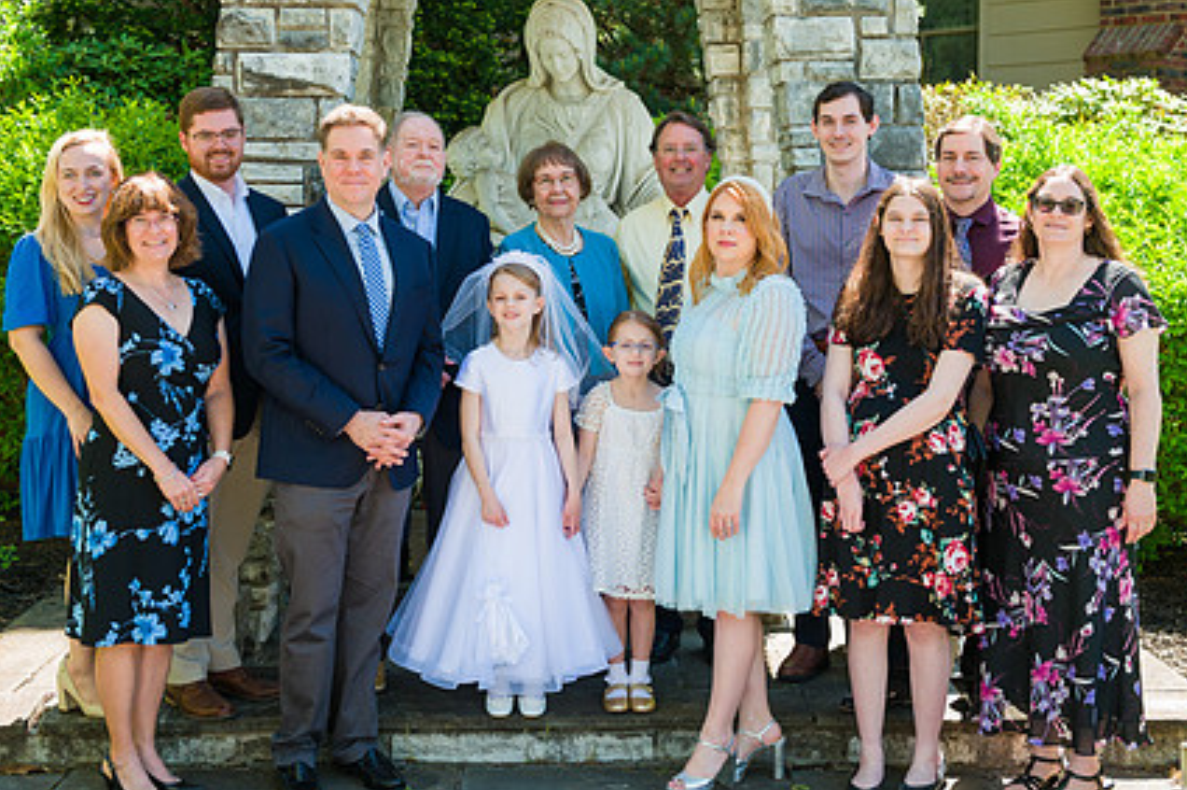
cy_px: 333
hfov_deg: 38.2
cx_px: 585
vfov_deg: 25.9
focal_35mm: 52
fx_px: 1713
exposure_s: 1/320
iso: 250
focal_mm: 38
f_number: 5.6
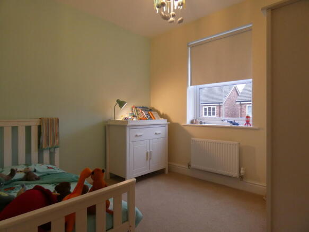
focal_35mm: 20
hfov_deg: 81.8
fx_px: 178
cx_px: 154
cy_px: 116
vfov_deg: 66.0
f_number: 2.8
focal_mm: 3.6
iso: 320
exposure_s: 1/60
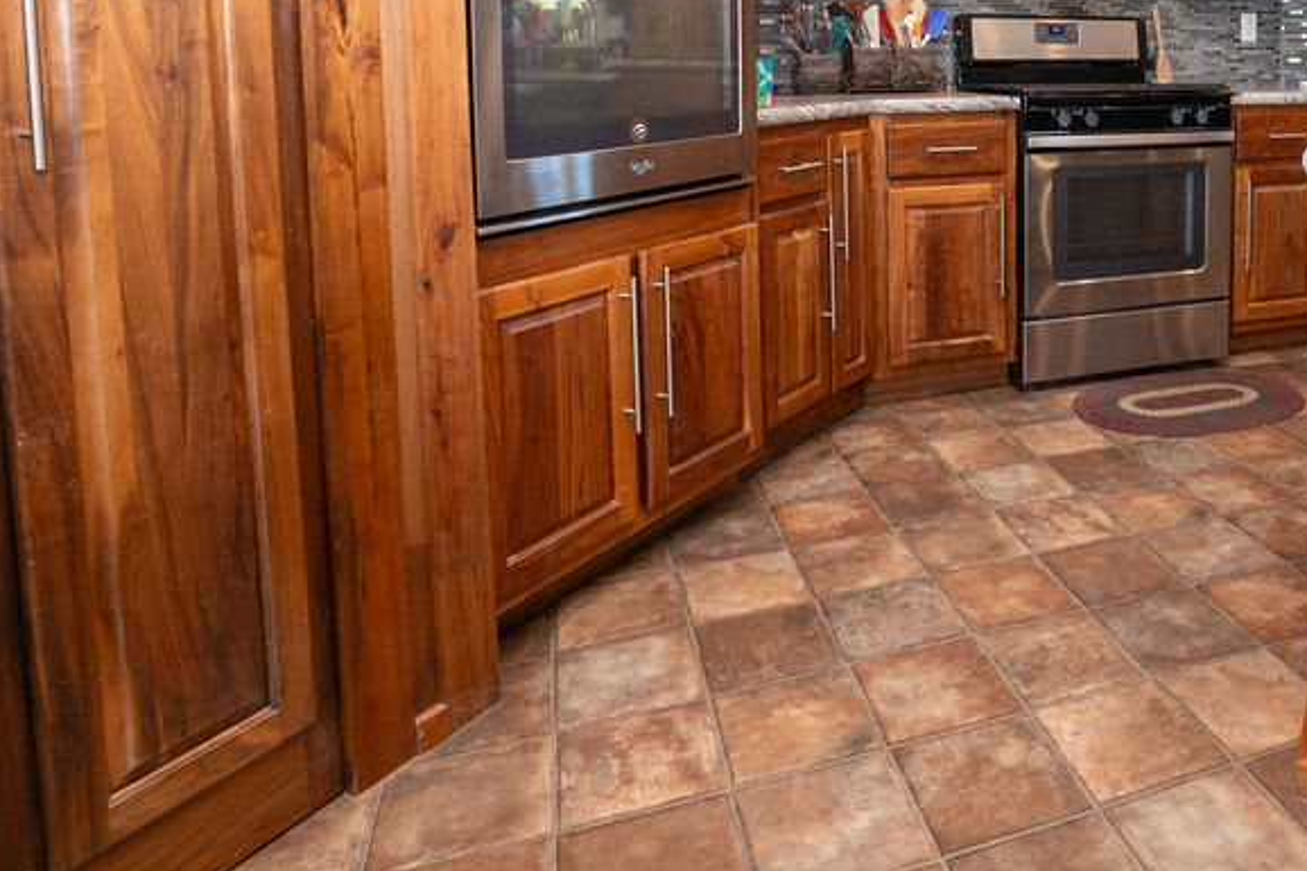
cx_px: 995
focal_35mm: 27
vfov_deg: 44.7
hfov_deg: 63.1
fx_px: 980
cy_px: 132
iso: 500
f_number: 4.5
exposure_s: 1/200
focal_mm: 10
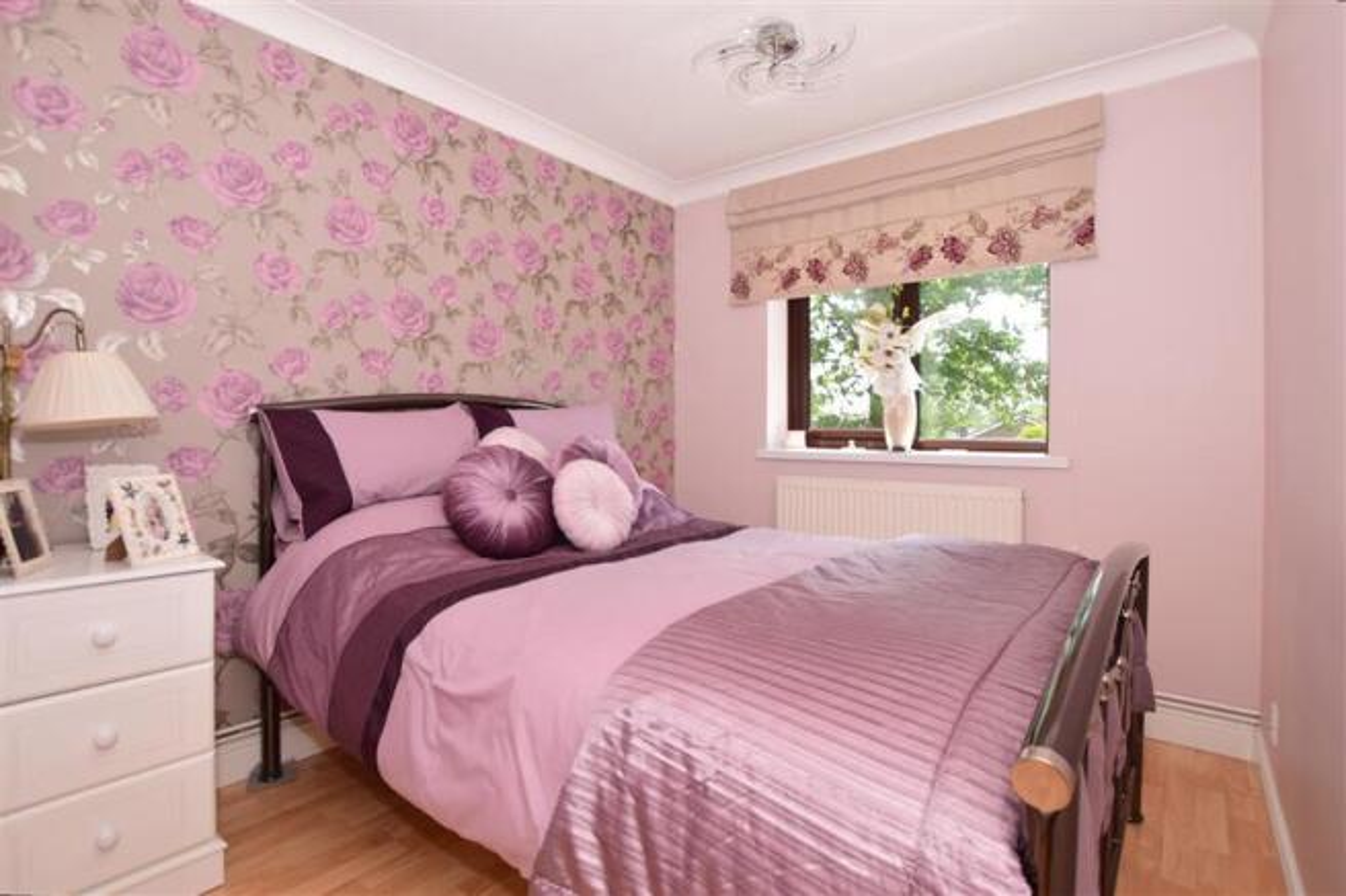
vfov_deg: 77.3
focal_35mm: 15
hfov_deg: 100.4
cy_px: 448
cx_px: 673
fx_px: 561
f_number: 6.3
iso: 200
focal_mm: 10
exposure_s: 1/160
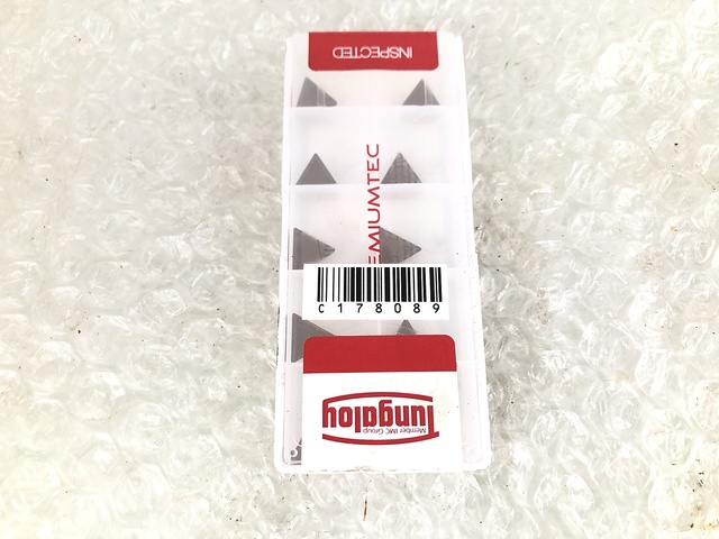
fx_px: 582
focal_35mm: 28
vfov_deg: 49.7
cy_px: 270
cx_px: 360
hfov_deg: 63.4
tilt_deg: -71.0
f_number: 1.8
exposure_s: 1/24
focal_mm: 3.99
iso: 32
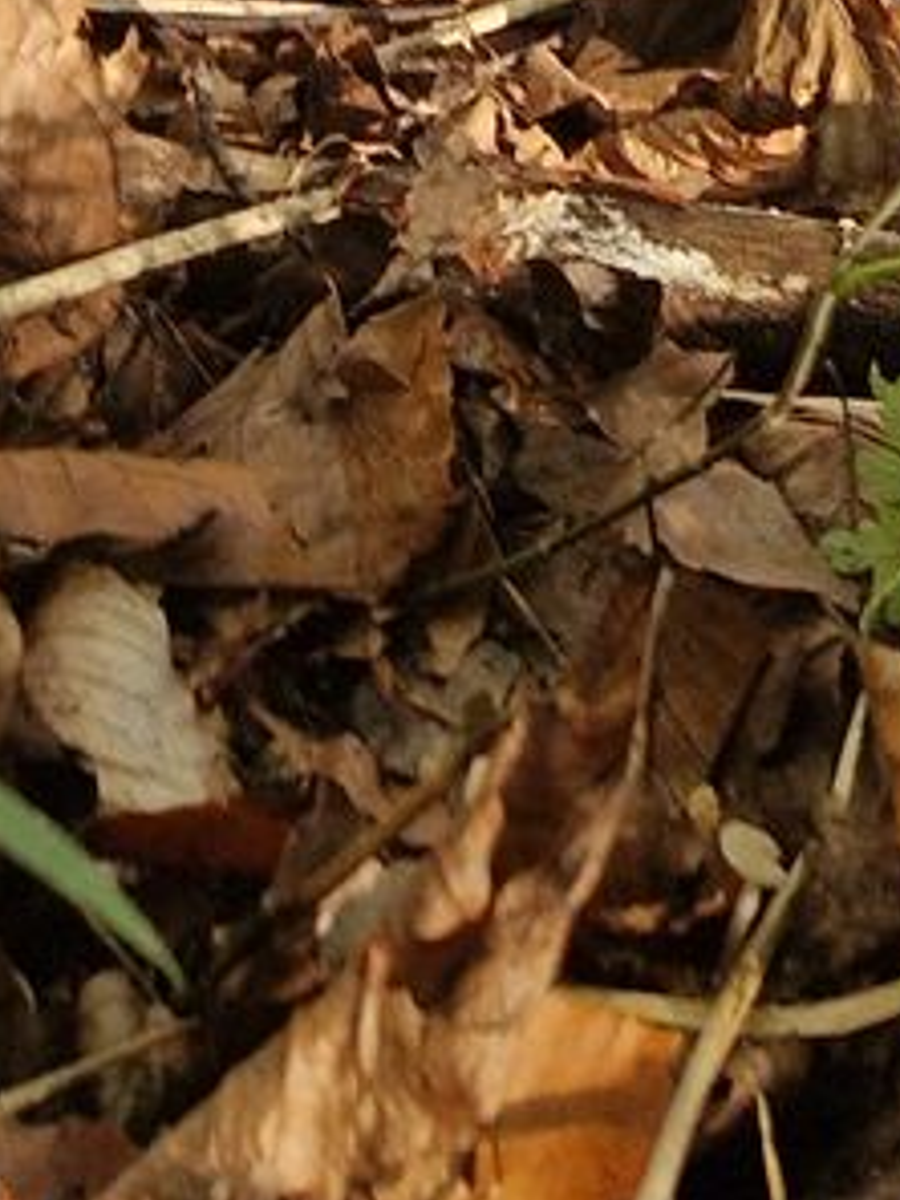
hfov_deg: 13.0
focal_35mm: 114
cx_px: 661
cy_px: -1689
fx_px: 3952
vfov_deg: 13.0
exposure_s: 1/180
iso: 160
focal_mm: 5.4
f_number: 1.8
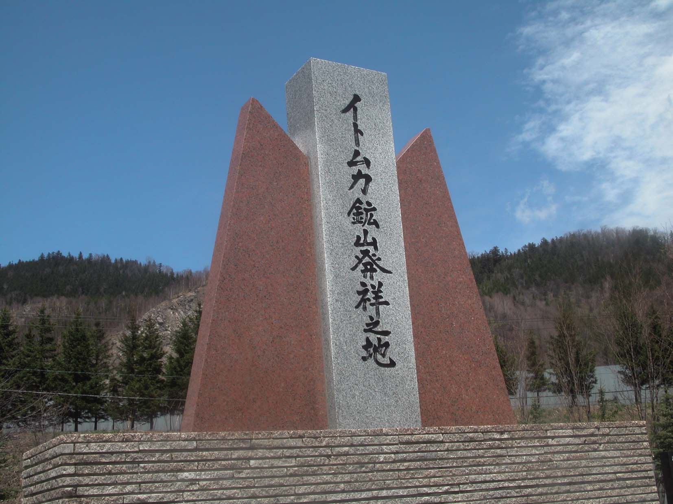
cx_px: 336
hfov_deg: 42.1
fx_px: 875
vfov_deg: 32.2
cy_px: 252
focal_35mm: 45
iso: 100
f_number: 5.9
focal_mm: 11.6
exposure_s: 1/359
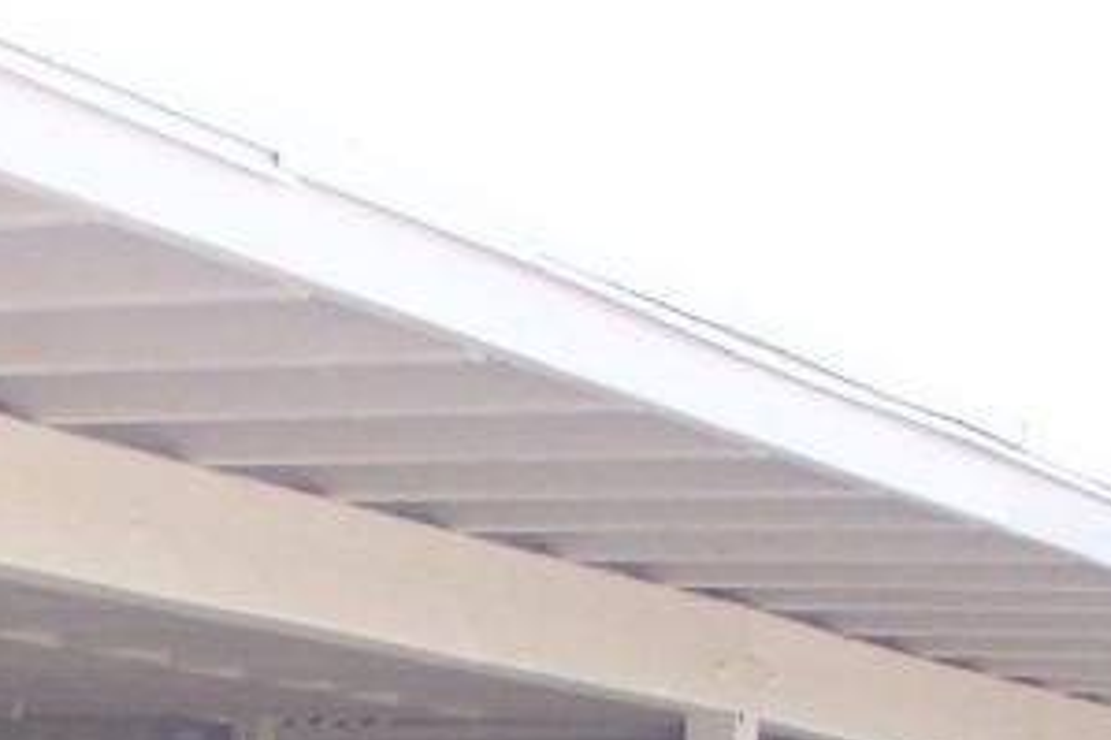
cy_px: 1238
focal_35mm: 135
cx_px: -732
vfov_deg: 9.7
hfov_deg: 13.9
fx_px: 4164
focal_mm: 7.5
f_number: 2.8
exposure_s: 1/250
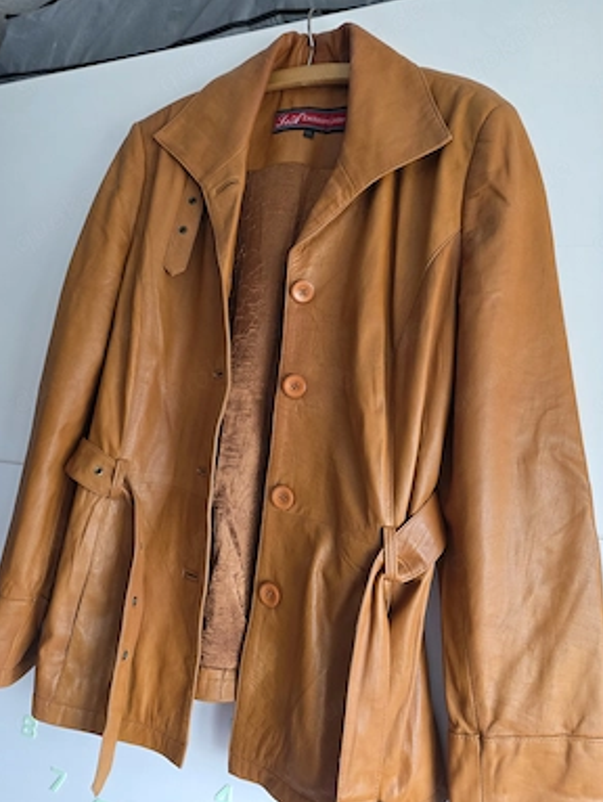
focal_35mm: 24
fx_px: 557
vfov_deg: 71.5
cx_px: 295
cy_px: 398
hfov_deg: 56.9
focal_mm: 6.25
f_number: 1.7
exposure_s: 1/100
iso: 200
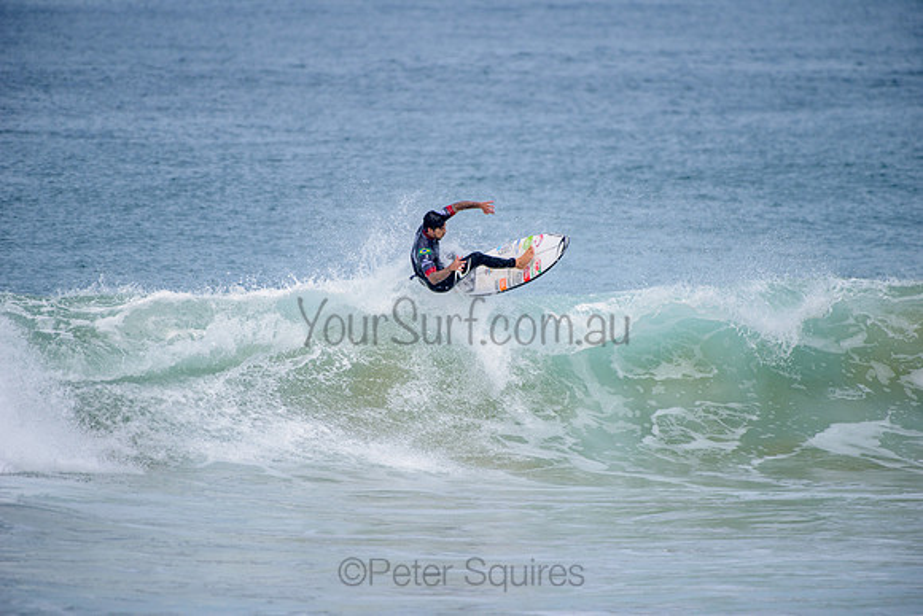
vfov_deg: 2.8
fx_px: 12822
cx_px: 462
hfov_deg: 4.1
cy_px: 308
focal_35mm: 500
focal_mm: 500
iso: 250
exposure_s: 1/2000
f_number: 5.6
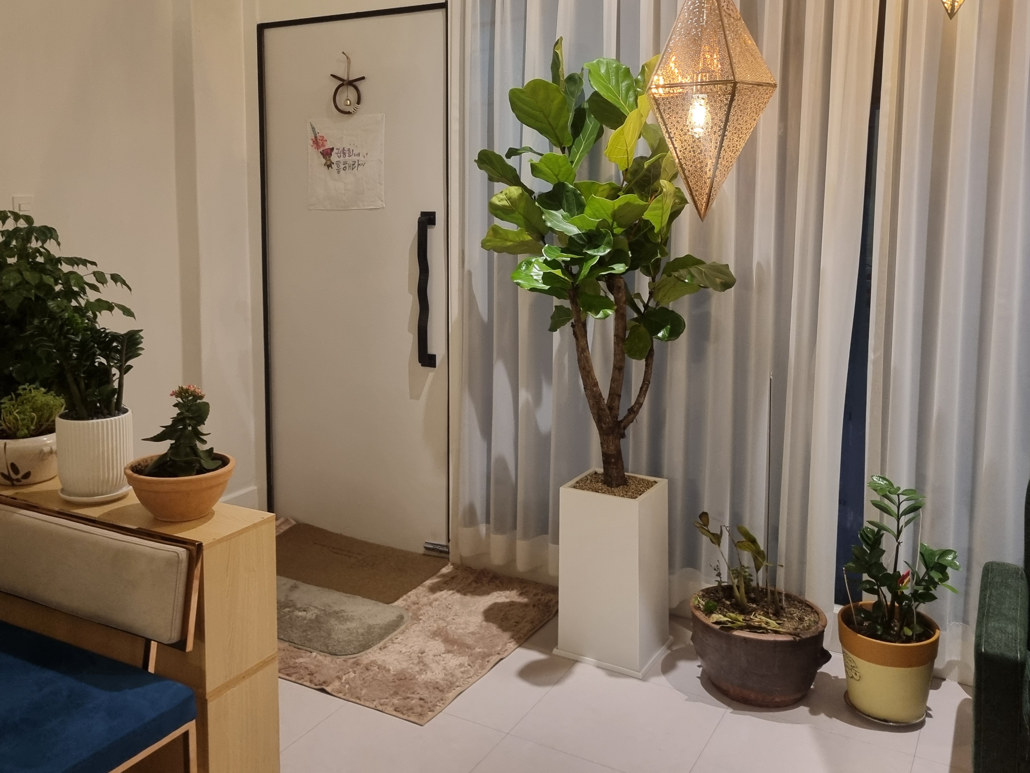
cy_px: 289
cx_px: 419
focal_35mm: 33
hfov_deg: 55.0
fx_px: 982
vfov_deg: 42.6
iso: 400
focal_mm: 5.4
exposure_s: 1/40
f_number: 1.8
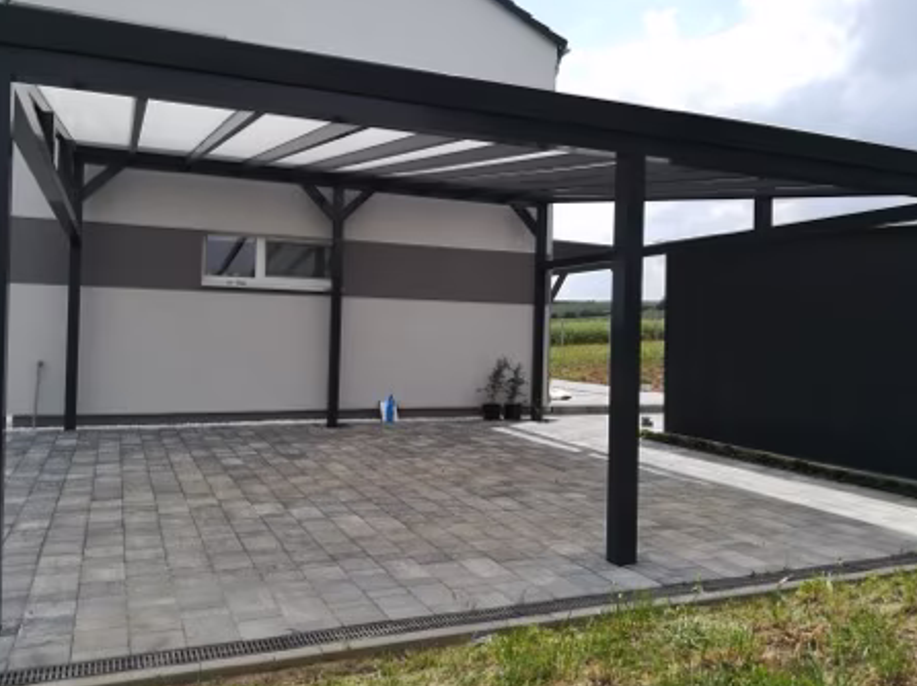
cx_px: 438
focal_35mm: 28
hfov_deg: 63.4
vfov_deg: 49.7
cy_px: 327
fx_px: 741
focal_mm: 3.83
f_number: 2.2
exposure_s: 1/1053
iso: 50
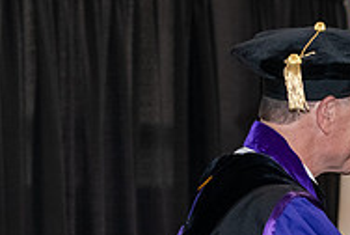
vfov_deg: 5.9
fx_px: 2249
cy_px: 251
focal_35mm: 231
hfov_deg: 8.8
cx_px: 406
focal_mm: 75
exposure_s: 1/200
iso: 2500
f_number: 5
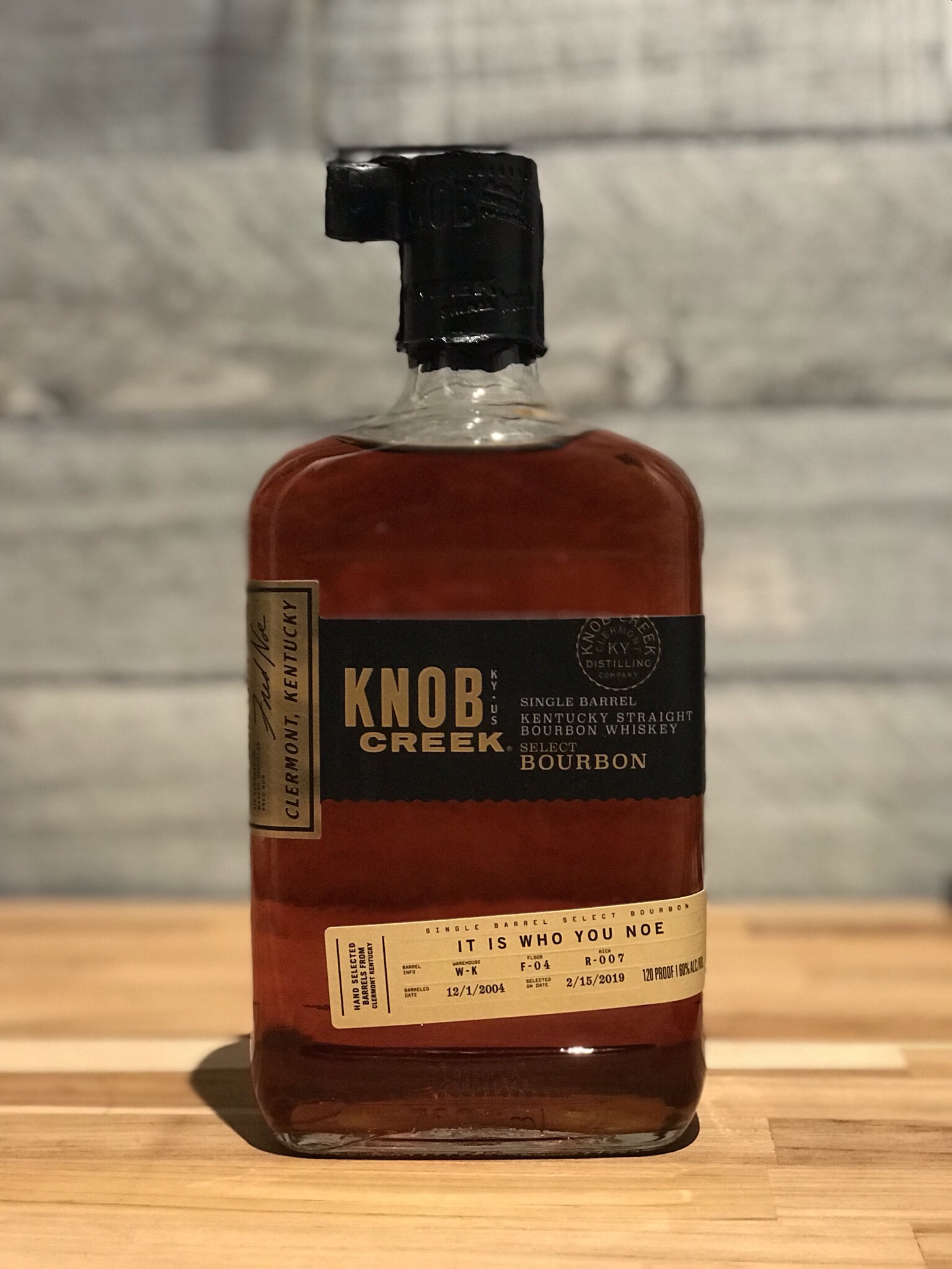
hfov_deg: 25.7
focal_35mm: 57
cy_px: 634
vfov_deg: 33.8
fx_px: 2090
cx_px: 476
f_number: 2.8
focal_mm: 6.6
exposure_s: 1/60
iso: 500
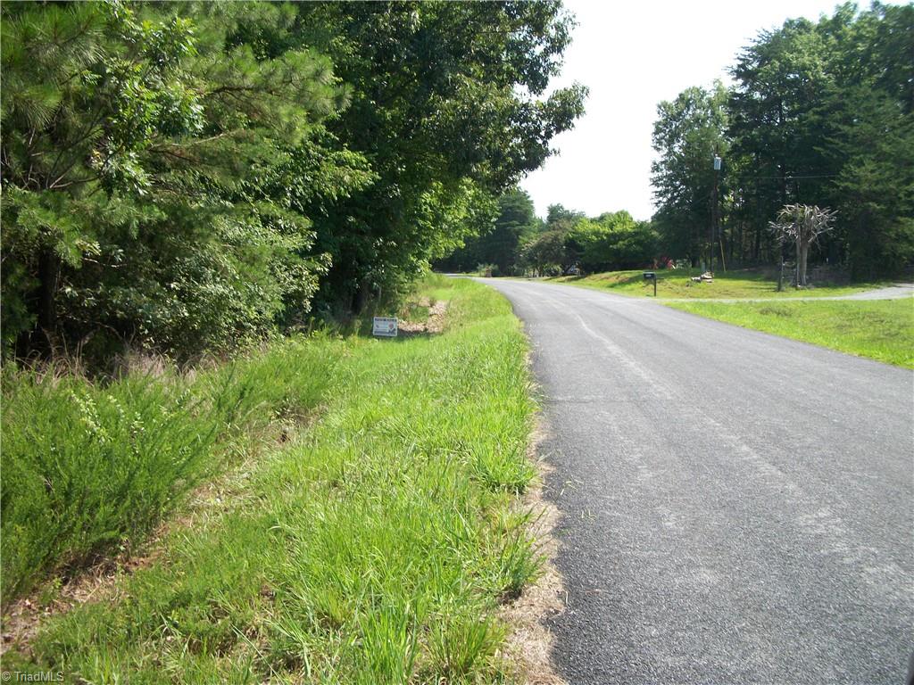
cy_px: 342
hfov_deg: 56.8
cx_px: 457
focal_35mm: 32
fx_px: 845
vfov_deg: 44.2
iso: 80
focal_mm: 5.7
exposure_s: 1/80
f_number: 8.8
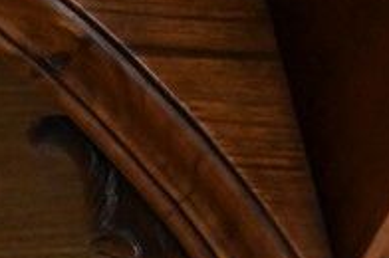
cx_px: -728
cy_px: 2
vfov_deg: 4.8
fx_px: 3042
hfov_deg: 6.7
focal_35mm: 282
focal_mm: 46
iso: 5000
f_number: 7.1
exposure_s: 1/200
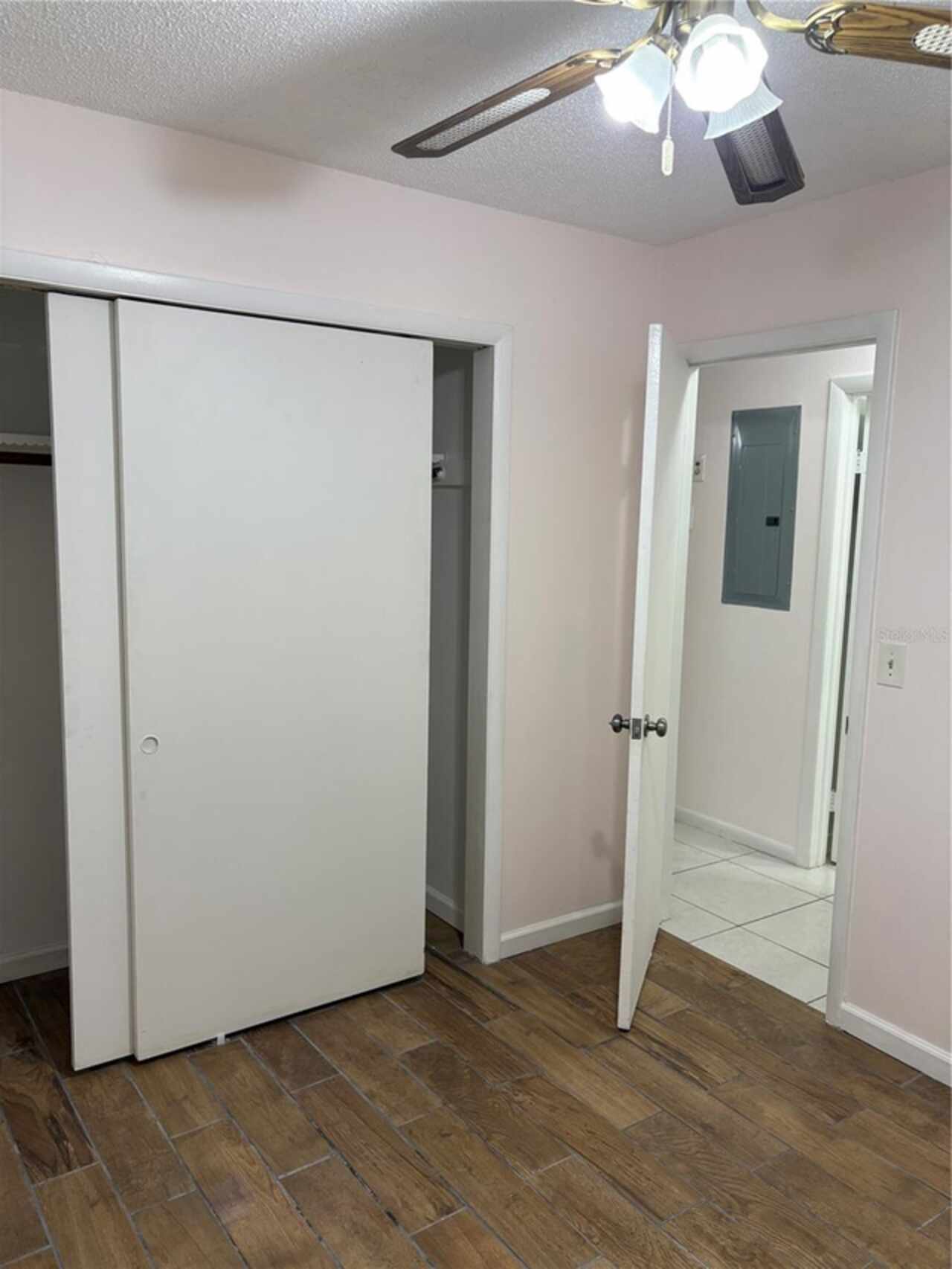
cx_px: 476
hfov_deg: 53.1
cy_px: 634
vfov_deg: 67.3
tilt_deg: -6.2
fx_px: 953
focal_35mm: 26
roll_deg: -1.9
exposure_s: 1/60
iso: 100
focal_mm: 5.96
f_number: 1.6
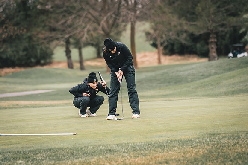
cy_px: 82
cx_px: 124
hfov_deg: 8.8
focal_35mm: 233
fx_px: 1609
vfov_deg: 5.9
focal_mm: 150
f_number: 2.8
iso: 800
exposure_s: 1/2500
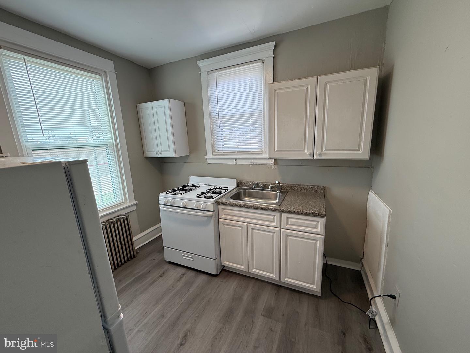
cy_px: 176
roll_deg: +3.1
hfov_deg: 102.1
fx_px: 190
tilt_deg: -11.9
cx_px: 235
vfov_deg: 85.7
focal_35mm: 14
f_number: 2.2
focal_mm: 2.22
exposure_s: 1/120
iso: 100
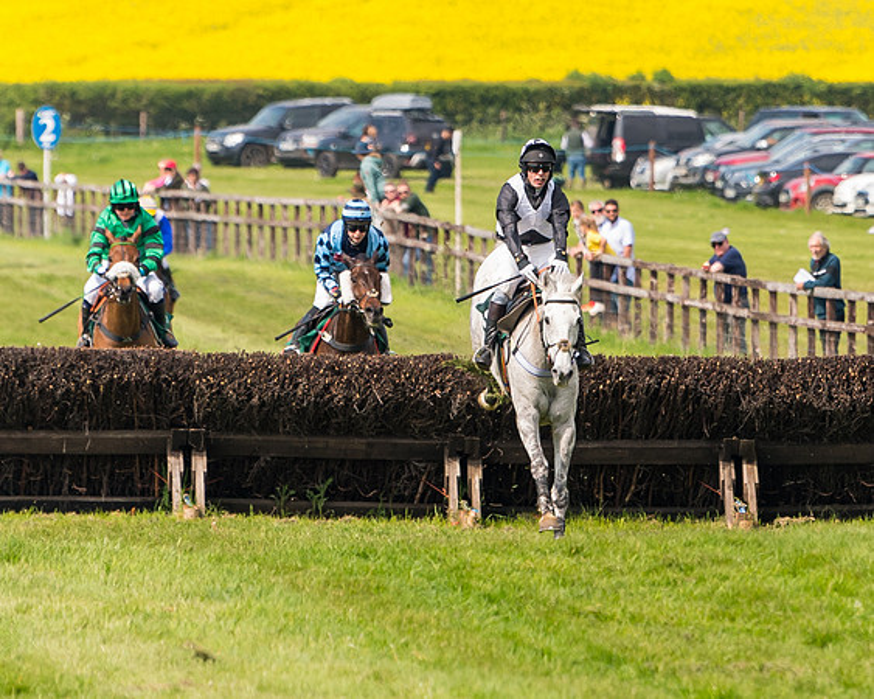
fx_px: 15951
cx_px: 565
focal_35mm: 617
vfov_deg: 2.5
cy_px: 287
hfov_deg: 3.1
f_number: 4
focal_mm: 200
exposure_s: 1/2500
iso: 400
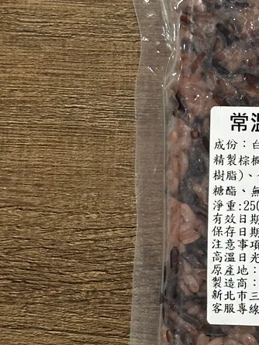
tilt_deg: -87.9
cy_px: 251
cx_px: 390
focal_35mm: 156
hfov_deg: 9.2
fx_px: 1558
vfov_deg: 12.6
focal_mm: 6.86
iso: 125
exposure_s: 1/60
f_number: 1.78
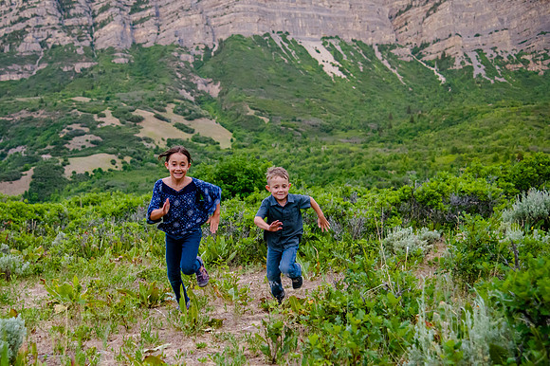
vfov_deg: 27.8
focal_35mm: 48
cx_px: 218
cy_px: 221
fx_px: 737
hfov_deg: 40.7
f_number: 4
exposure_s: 1/250
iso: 3200
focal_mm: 40
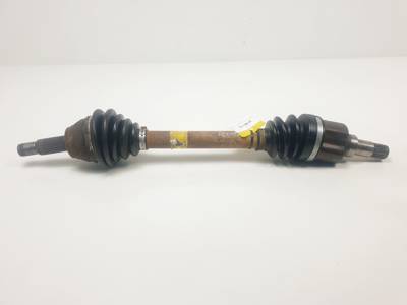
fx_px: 306
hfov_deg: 67.3
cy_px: 152
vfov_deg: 53.1
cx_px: 204
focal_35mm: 26
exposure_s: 1/320
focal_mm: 4.3
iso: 50
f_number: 2.4
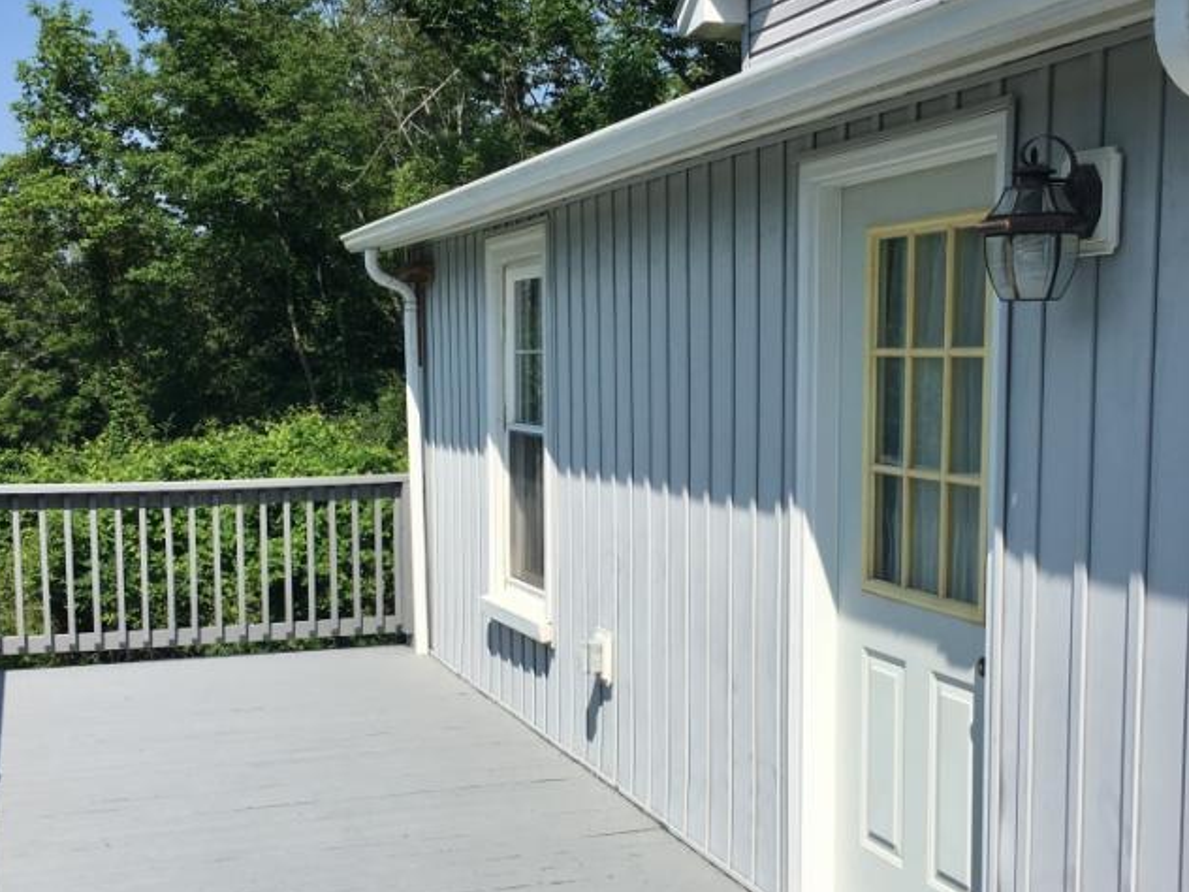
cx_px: 591
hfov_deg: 40.4
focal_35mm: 47
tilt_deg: -5.3
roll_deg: +0.5
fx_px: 1614
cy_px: 538
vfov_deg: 30.8
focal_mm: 4.15
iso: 25
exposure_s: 1/1876
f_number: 2.2
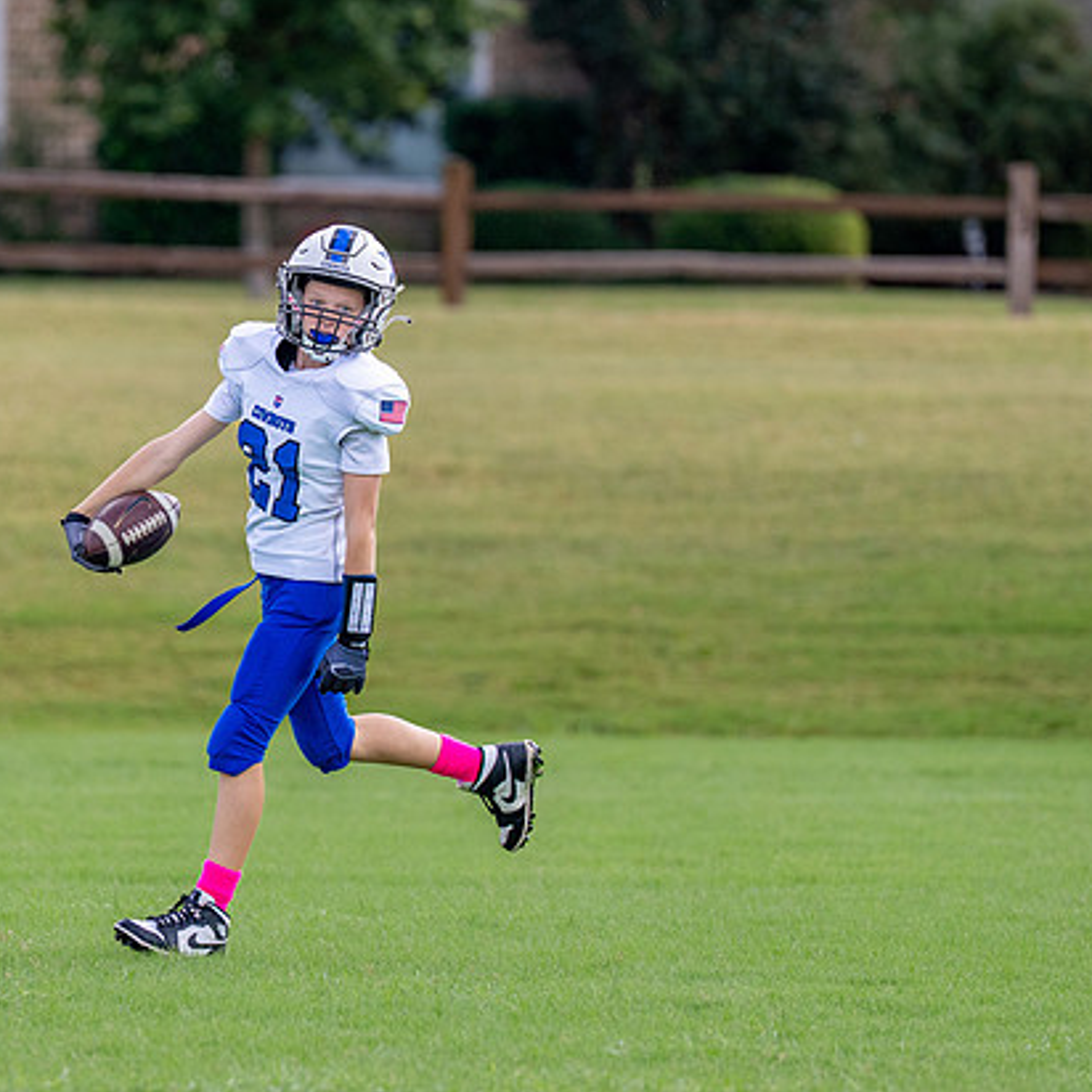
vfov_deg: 3.9
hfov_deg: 3.9
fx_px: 15847
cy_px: 469
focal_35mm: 444
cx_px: 327
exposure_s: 1/2500
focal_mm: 200
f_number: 2.8
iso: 400
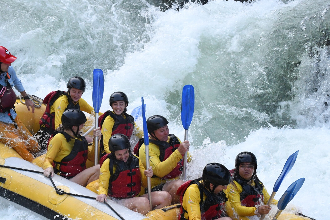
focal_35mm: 84
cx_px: 138
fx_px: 770
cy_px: 144
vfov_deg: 16.2
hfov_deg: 24.2
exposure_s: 1/1250
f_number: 5.6
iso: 2000
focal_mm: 35
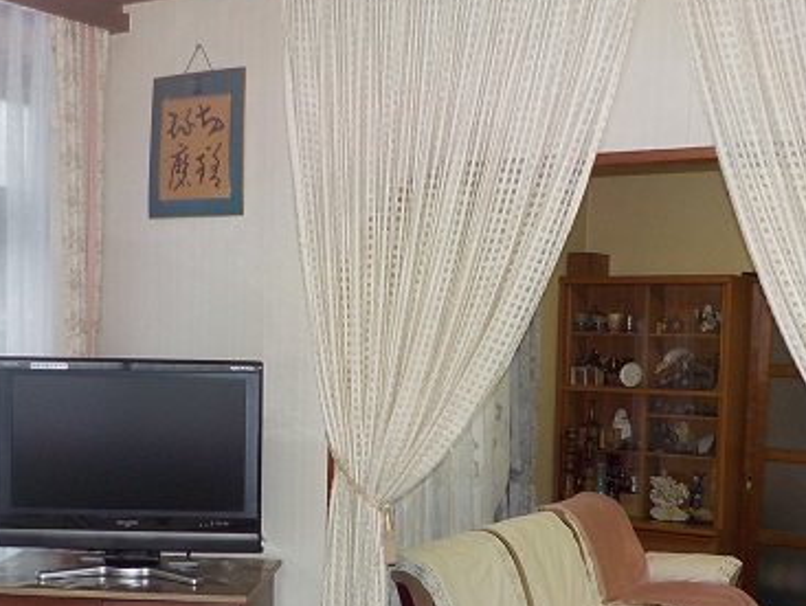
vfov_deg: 29.4
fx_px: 1142
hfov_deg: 38.9
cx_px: 378
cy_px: 426
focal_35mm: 49
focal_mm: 4.1
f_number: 3.3
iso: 200
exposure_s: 1/30
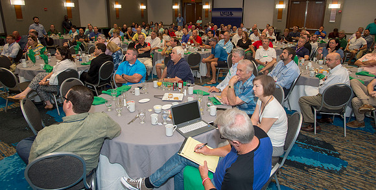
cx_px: 189
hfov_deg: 83.7
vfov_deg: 48.1
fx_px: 210
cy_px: 65
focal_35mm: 22
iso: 1250
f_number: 5
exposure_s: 1/160
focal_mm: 20
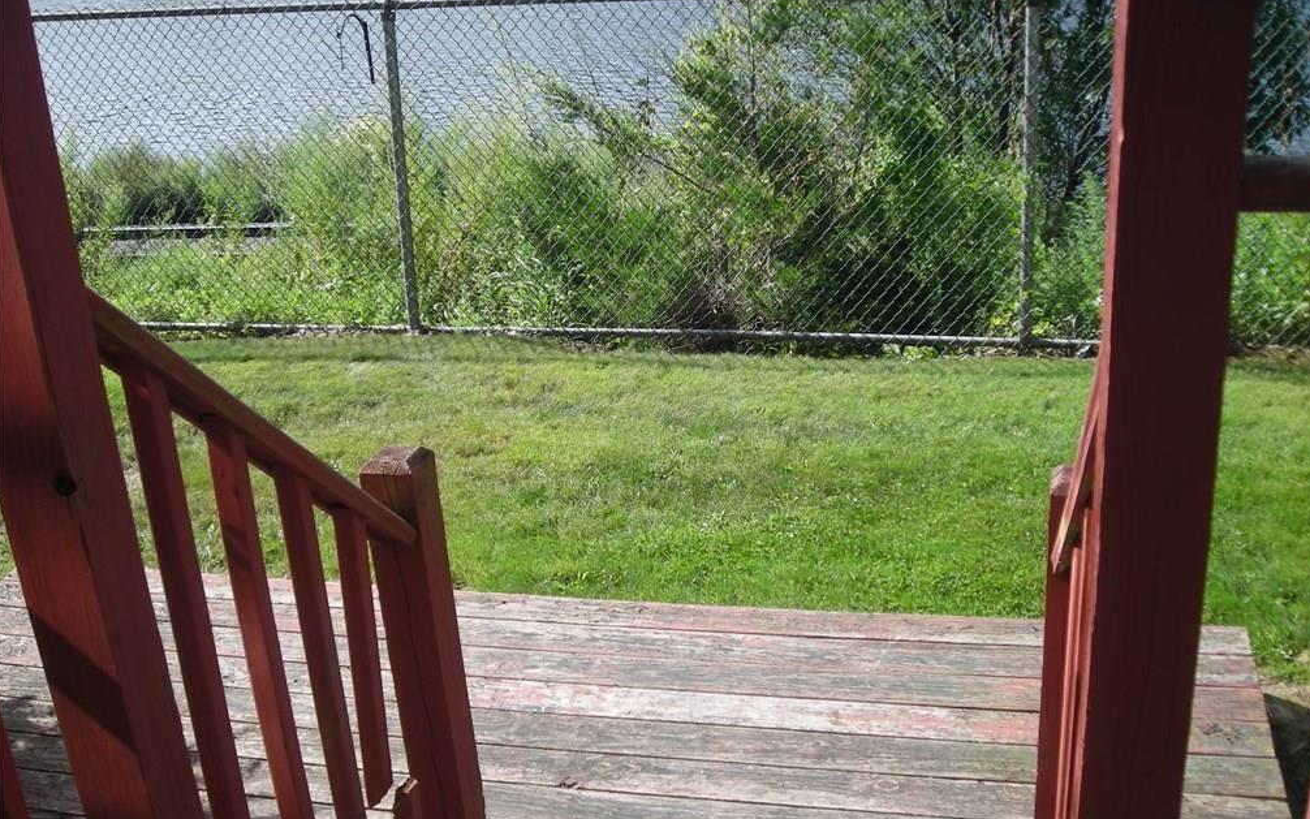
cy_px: 488
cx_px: 662
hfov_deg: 48.2
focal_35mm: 41
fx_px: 1464
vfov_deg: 31.2
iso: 50
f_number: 3.2
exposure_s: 1/332
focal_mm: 6.3
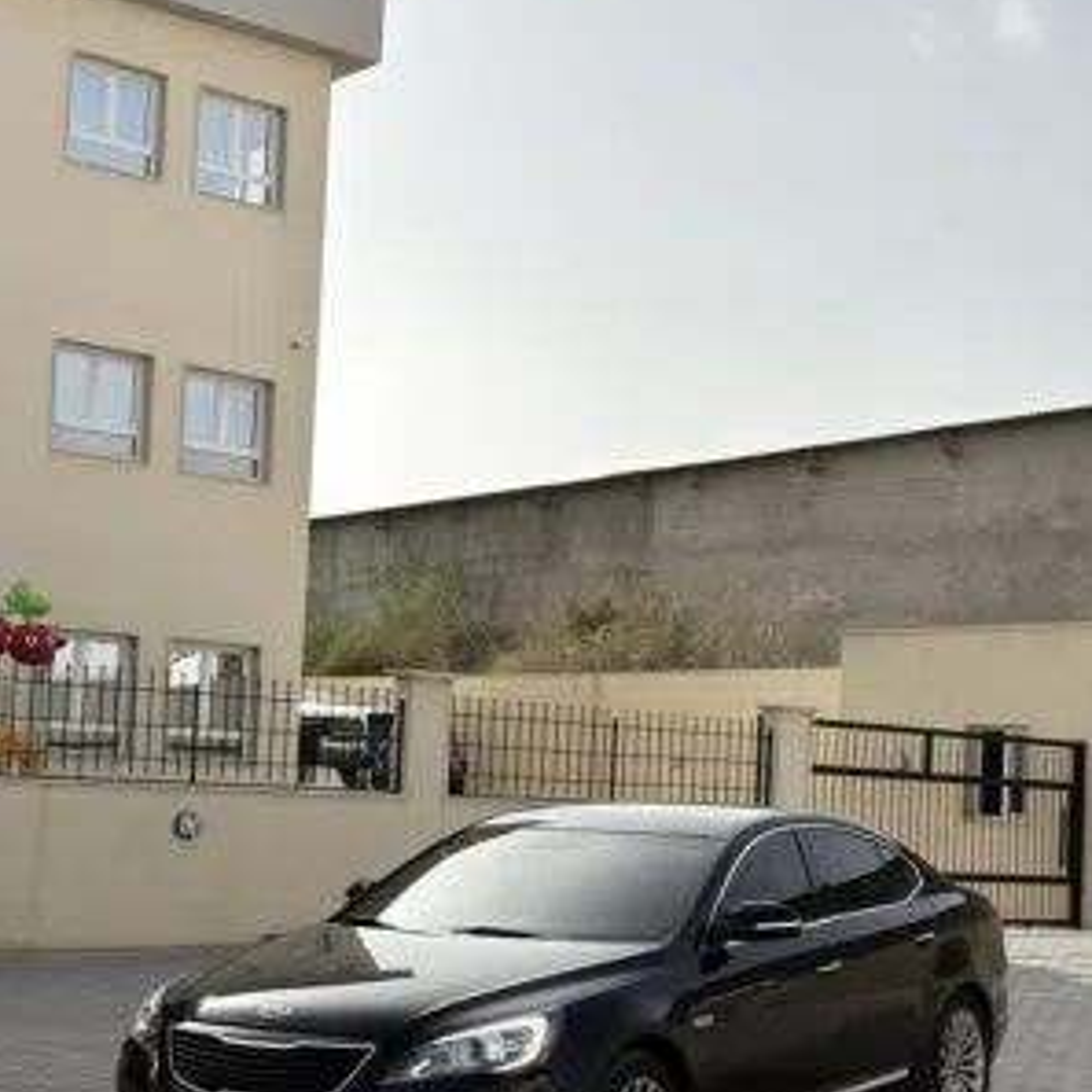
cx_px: 544
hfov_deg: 27.7
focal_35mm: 62
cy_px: 680
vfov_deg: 27.6
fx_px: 2213
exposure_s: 1/2865
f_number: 1.6
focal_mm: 5.96
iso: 50
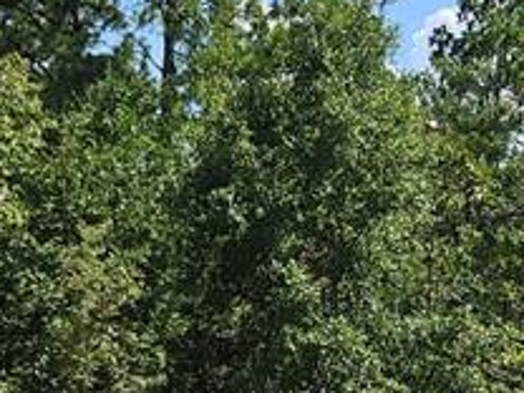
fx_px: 1711
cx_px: 393
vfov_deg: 13.0
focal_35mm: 113
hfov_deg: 17.3
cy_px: 368
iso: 25
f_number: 1.8
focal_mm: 5.4
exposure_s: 1/1894
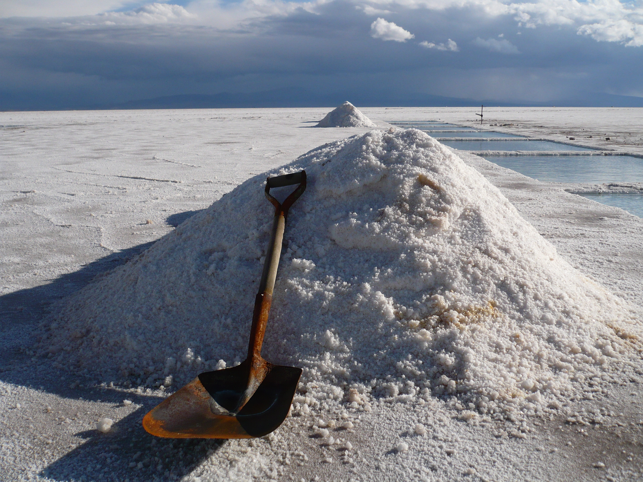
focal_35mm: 35
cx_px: 322
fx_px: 650
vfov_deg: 40.7
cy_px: 241
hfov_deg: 52.6
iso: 100
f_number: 8
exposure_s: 1/500
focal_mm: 5.8
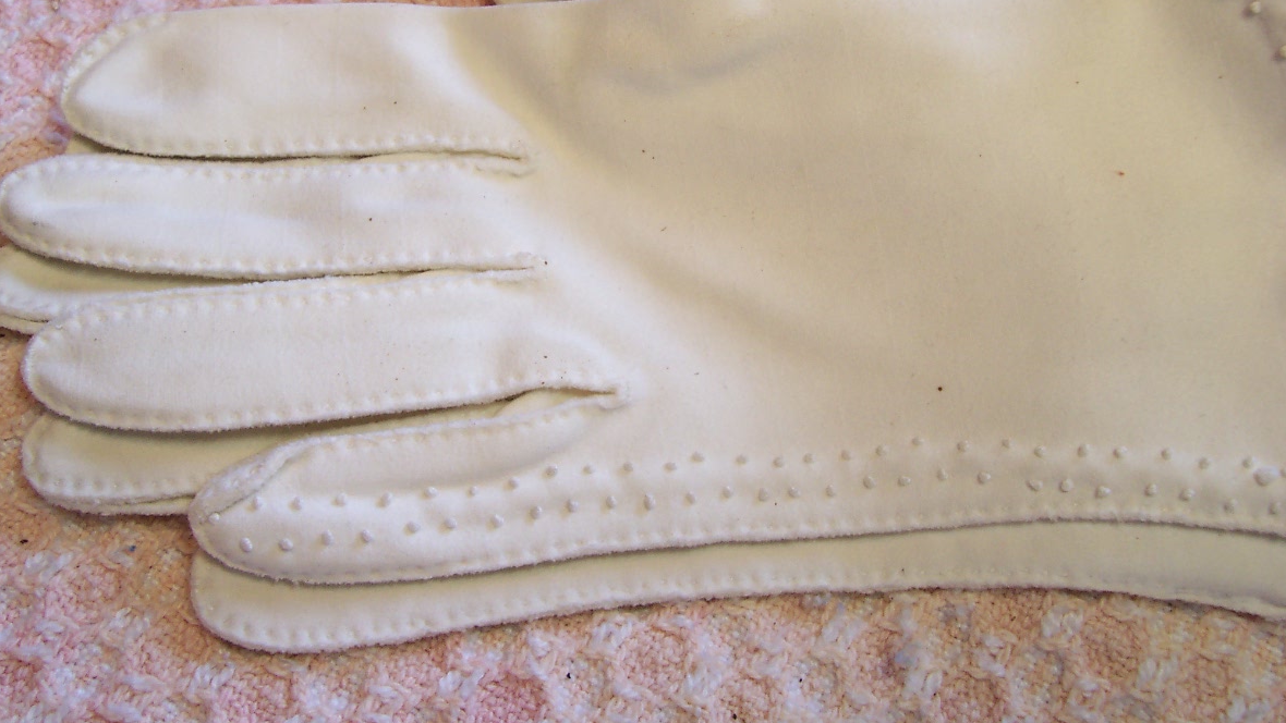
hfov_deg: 49.4
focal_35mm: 41
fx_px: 1398
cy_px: 237
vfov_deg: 28.8
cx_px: 633
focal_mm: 5.6
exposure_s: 1/60
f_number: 2.8
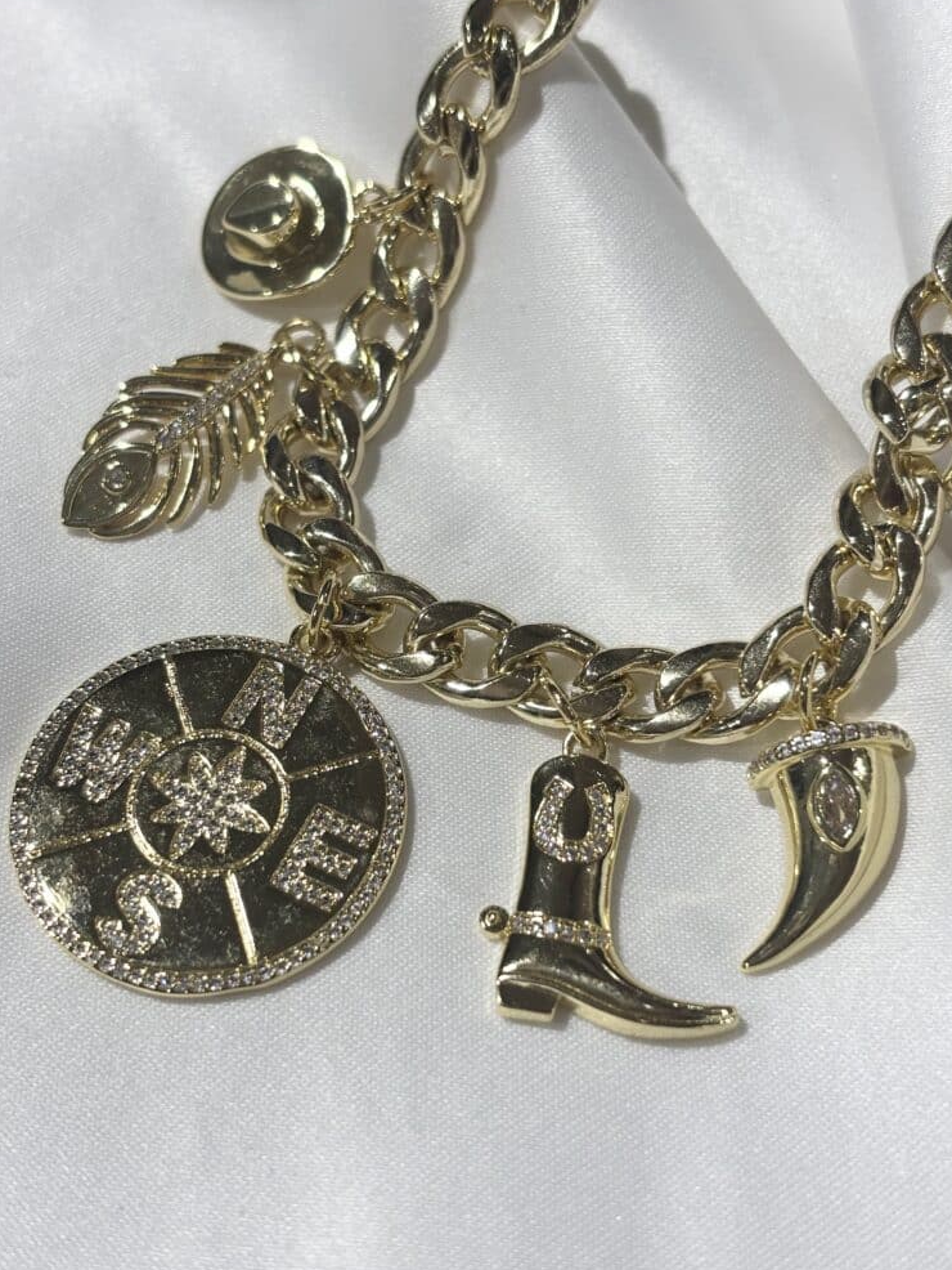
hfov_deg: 27.0
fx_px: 1979
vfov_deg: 35.5
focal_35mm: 54
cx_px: 470
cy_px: 648
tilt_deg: -57.6
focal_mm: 5.96
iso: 32
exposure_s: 1/308
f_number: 1.6
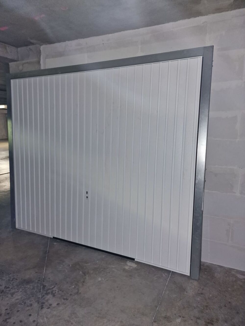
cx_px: 122
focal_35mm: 23
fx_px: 217
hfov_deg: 58.9
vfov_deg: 73.9
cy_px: 163
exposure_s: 1/25
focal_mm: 6.4
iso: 640
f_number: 1.8
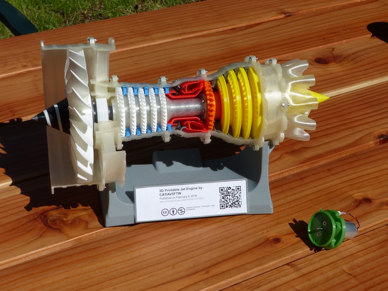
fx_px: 773
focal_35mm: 69
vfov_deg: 21.3
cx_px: 194
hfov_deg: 28.2
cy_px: 146
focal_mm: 12.5
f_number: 6.3
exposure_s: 1/1600
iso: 160
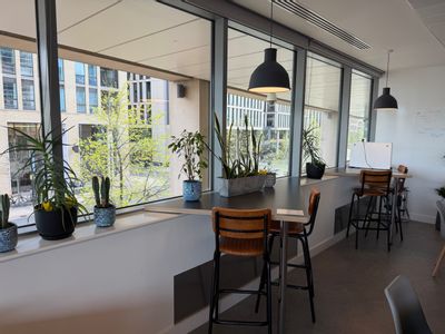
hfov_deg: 71.6
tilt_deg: -8.5
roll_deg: -0.9
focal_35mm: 24
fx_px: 309
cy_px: 167
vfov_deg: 56.8
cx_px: 222
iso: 50
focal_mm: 6.76
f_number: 1.78
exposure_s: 1/121
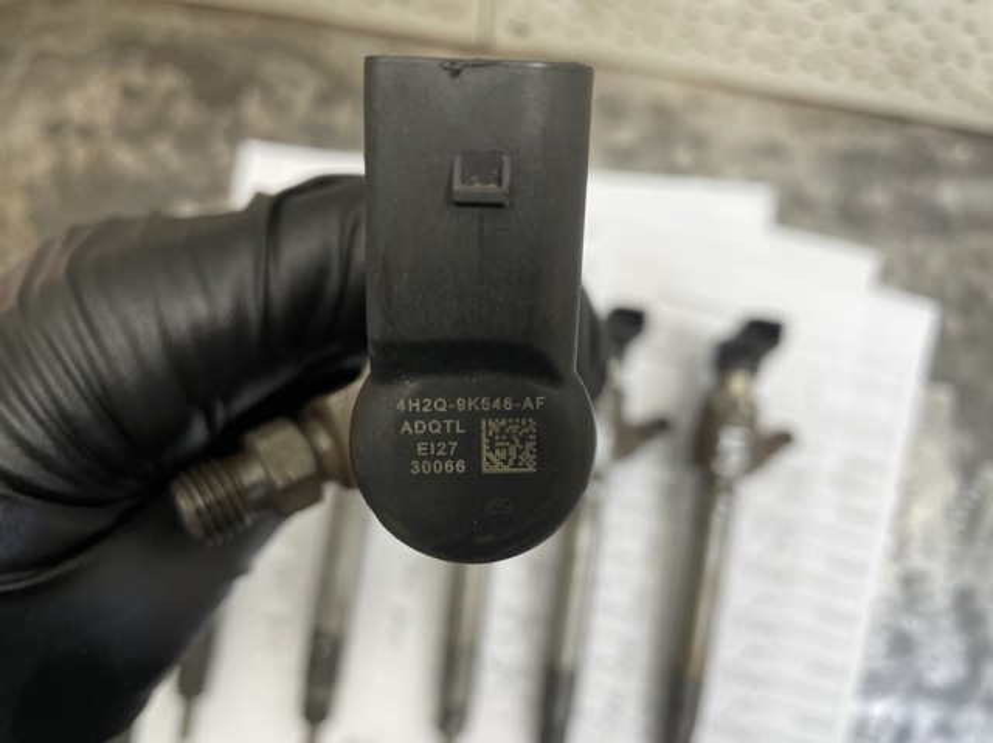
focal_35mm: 26
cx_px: 496
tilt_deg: -81.8
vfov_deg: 53.0
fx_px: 745
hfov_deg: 67.3
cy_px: 372
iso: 80
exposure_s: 1/121
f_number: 1.6
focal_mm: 4.2
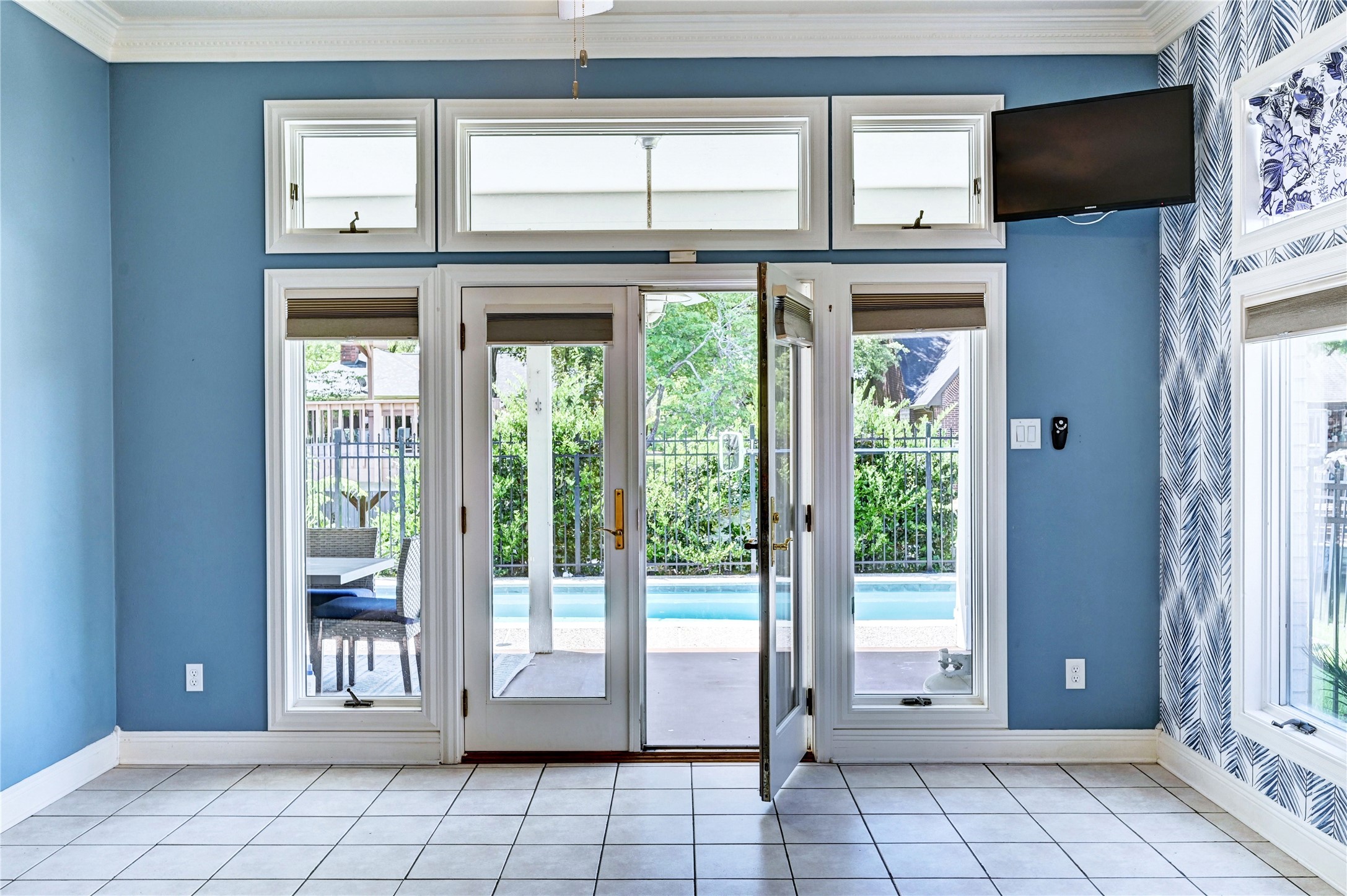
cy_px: 448
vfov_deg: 43.5
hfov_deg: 62.0
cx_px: 674
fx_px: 1122
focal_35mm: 30
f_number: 8
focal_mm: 30
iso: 400
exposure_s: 1/40
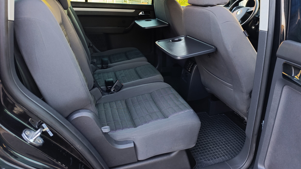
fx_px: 208
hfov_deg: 71.9
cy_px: 59
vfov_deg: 43.9
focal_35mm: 26
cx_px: 155
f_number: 1.6
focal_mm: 6.14
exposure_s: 1/100
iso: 800
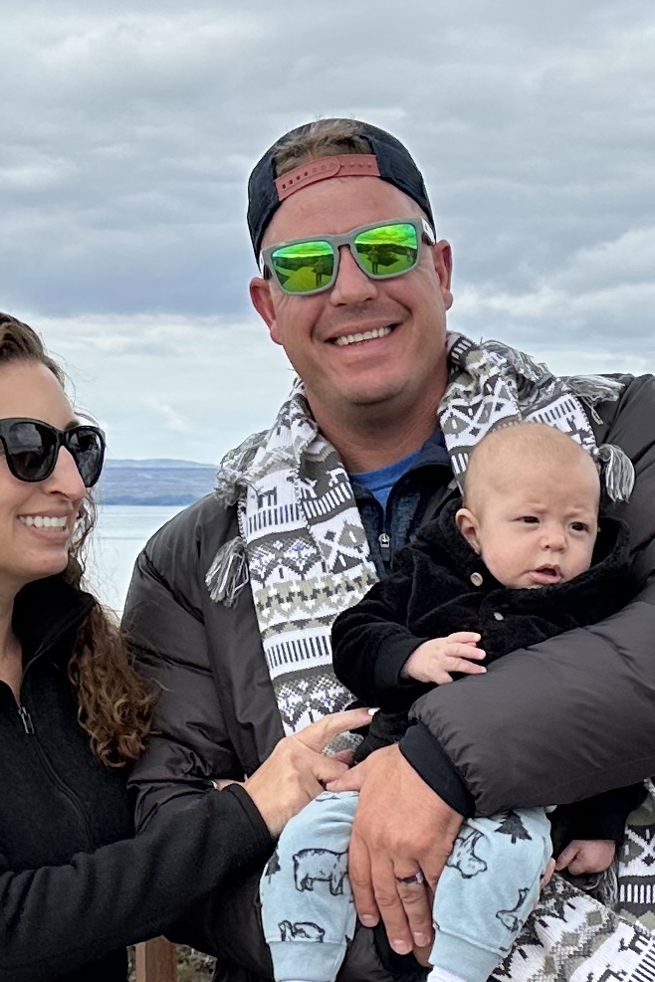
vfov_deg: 19.7
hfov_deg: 13.3
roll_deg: -0.1
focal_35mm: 102
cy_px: 845
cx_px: 555
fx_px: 2784
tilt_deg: -8.9
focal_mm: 6.86
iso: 80
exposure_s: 1/2660
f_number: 1.78
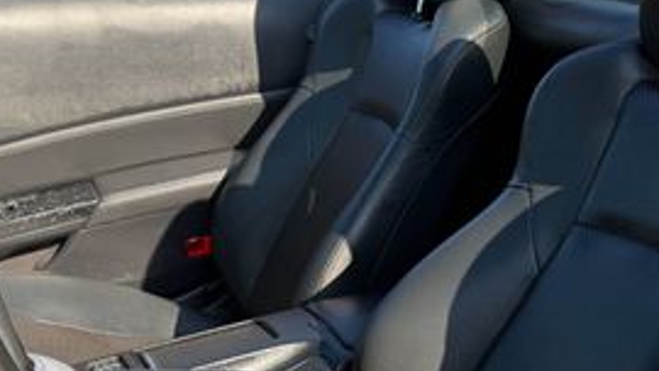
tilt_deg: -22.3
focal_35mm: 62
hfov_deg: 33.6
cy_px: 337
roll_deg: -1.6
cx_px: 422
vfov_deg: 19.1
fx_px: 1084
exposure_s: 1/1230
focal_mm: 6.76
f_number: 1.78
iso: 100
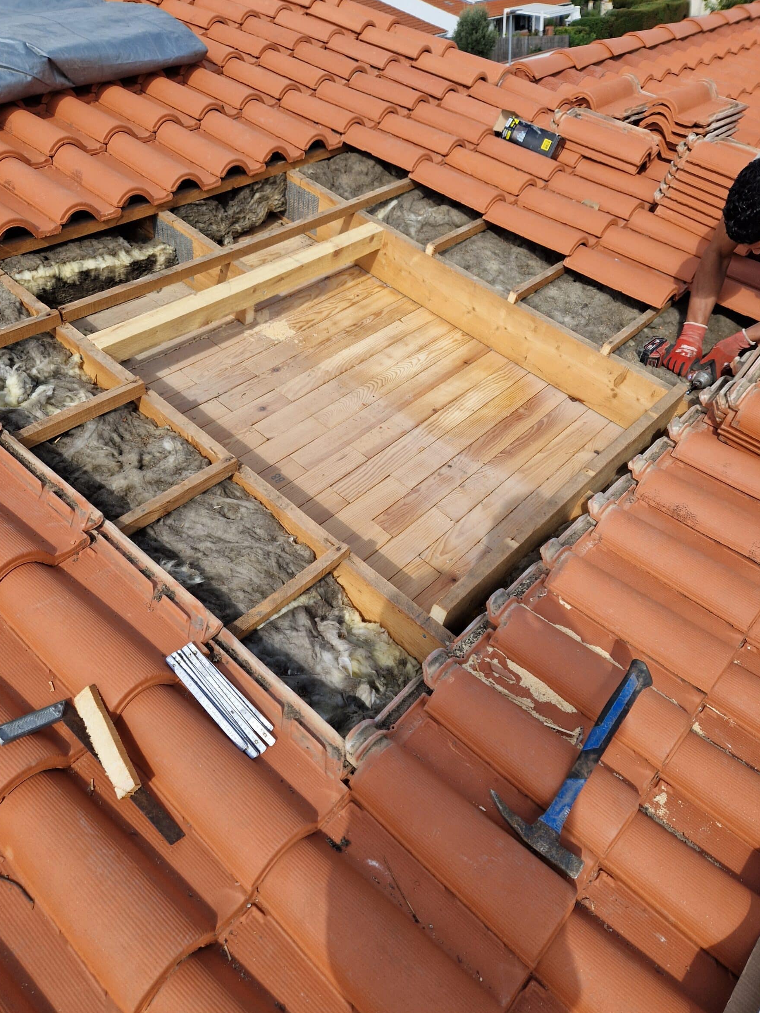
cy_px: 515
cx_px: 359
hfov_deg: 54.8
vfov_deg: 69.4
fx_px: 732
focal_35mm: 25
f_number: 1.8
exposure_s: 1/1204
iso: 50
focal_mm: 5.4
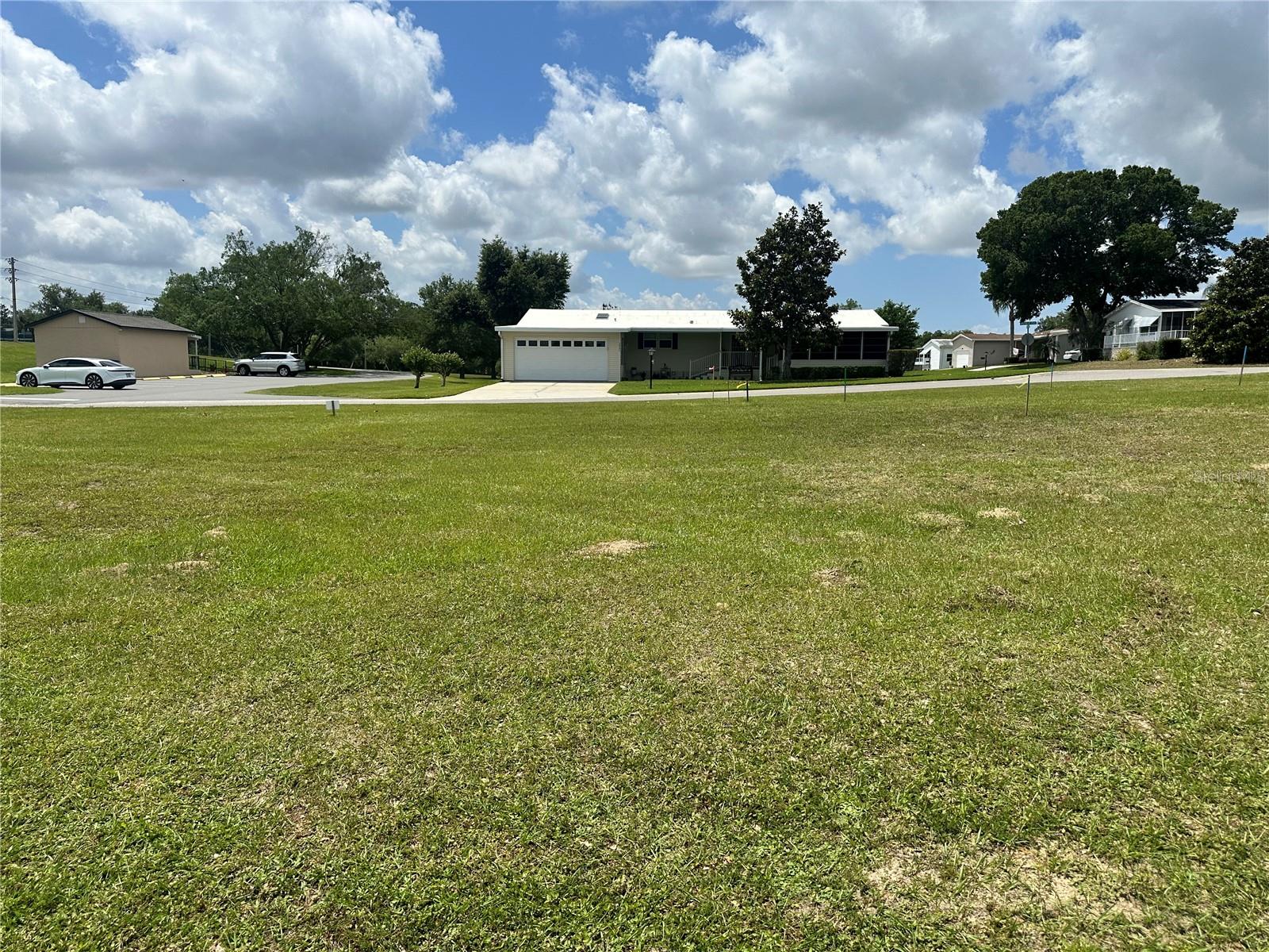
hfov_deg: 71.6
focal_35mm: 24
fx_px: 880
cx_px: 634
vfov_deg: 56.8
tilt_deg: -7.1
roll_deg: -0.7
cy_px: 476
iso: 80
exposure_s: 1/8197
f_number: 1.78
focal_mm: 6.86
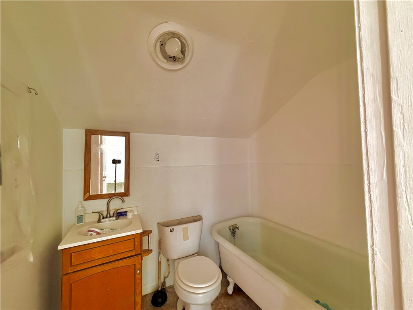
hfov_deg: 102.1
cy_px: 155
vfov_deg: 85.7
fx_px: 167
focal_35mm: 14
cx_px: 206
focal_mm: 2.22
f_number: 2.2
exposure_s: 1/60
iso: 640
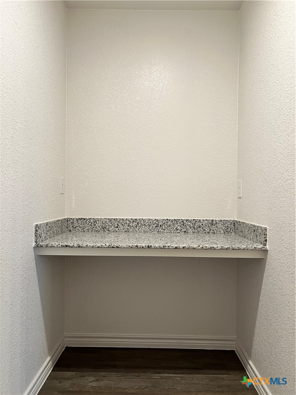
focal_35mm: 26
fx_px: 296
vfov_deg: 67.3
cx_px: 148
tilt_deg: +1.9
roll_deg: -0.7
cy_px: 198
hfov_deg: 53.1
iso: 80
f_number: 1.5
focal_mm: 5.7
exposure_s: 1/60
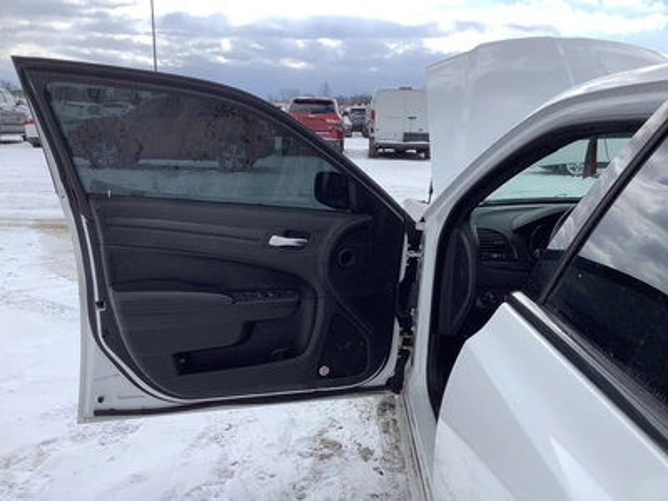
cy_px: 250
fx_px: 598
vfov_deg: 45.4
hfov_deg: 58.4
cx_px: 334
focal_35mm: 31
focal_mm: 3.3
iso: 25
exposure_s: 1/1508
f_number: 2.4
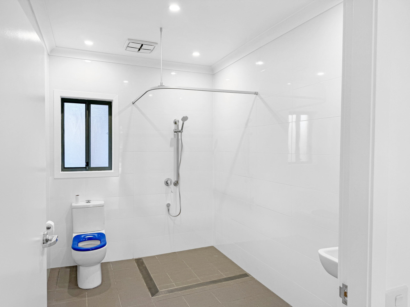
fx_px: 284
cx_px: 205
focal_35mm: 24
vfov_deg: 56.8
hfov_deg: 71.6
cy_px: 154
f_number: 1.78
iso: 64
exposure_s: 1/100
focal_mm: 6.76
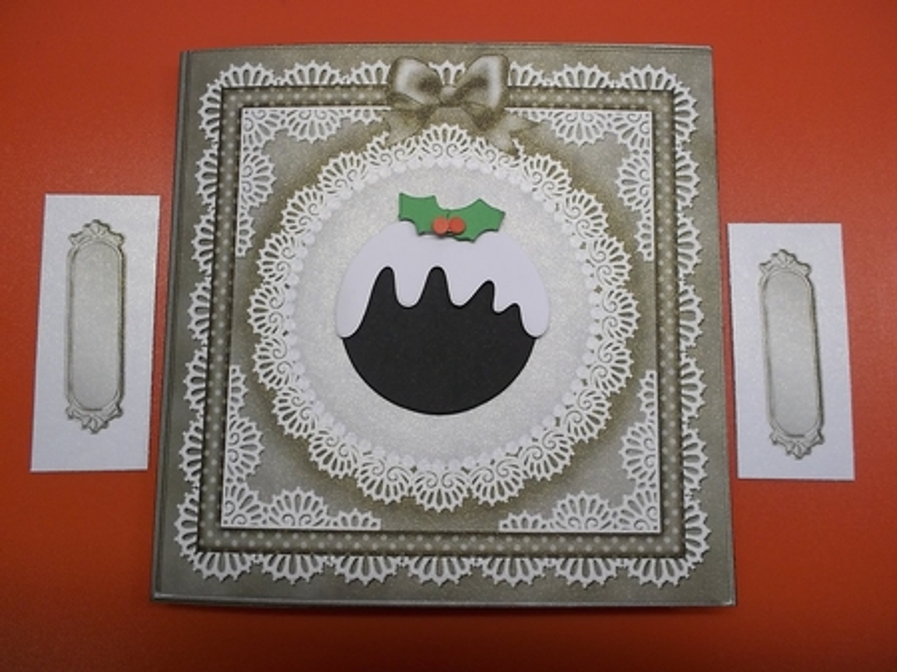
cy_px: 336
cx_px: 448
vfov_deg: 48.2
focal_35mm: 29
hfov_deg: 61.7
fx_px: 751
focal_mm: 4.1
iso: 80
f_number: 3.3
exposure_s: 1/40
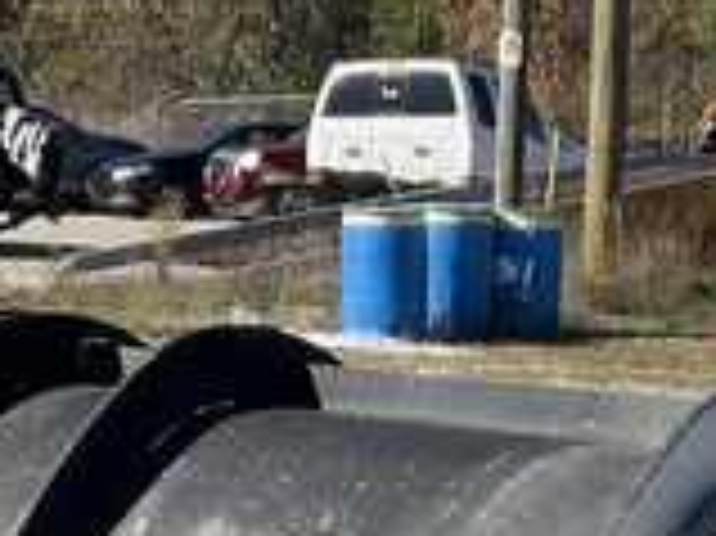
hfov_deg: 14.4
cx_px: 446
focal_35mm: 137
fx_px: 2832
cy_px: 957
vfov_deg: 10.2
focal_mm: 3
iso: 25
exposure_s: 1/1121
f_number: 1.8
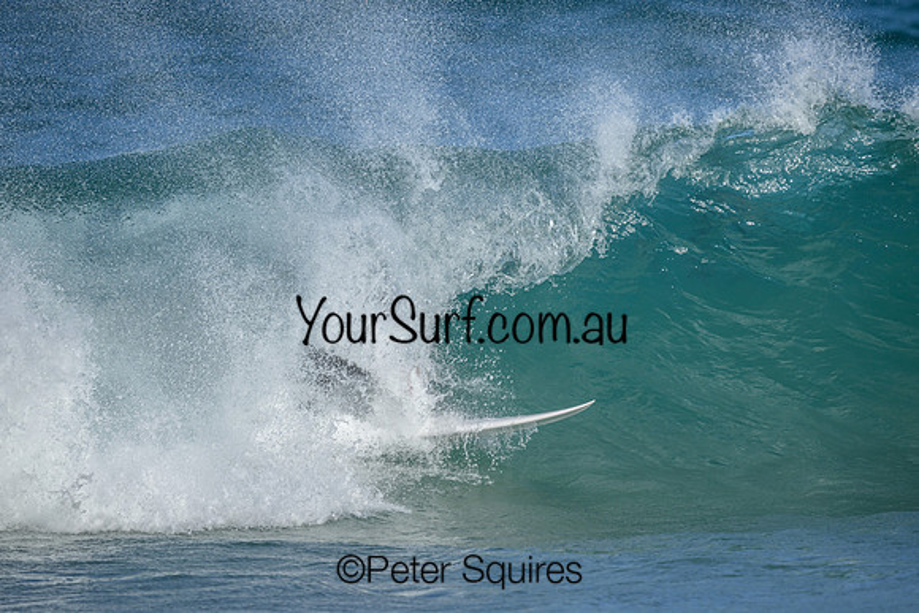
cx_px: 460
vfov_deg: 1.7
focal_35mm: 800
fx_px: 20426
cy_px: 306
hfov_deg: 2.6
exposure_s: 1/2000
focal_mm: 800
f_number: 6.3
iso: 280
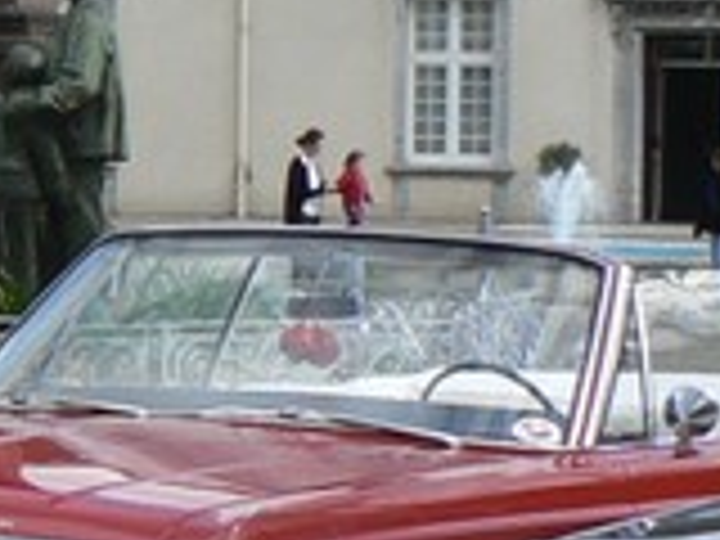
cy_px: 472
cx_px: -742
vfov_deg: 6.4
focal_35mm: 230
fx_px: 4784
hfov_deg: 8.2
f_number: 5.6
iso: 80
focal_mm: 6
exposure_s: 1/320
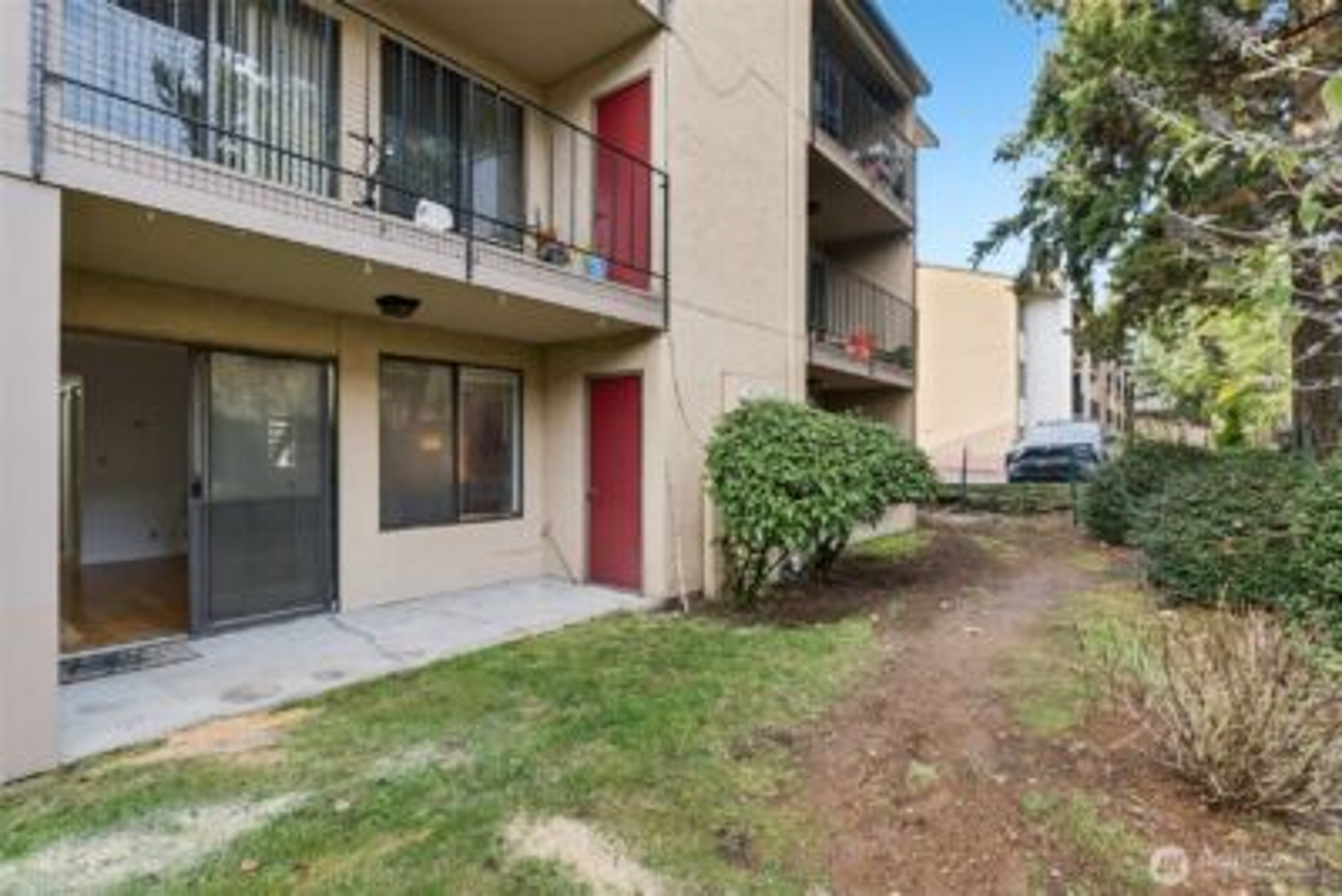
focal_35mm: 18
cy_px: 448
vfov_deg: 67.4
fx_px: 671
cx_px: 671
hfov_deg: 90.0
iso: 250
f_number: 9
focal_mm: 12
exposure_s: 1/20
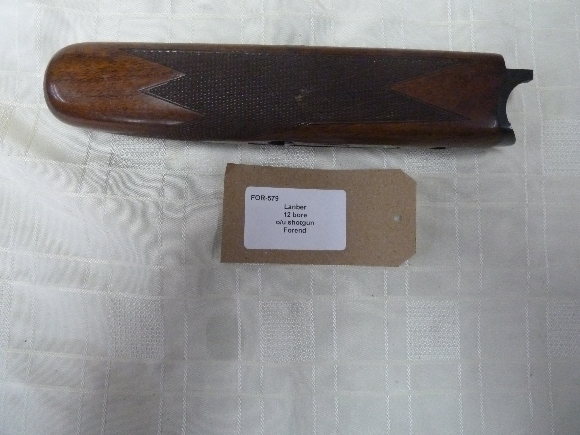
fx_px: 419
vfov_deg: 54.9
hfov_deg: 69.4
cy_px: 218
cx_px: 290
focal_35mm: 25
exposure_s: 1/60
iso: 800
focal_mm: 4.1
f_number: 3.3
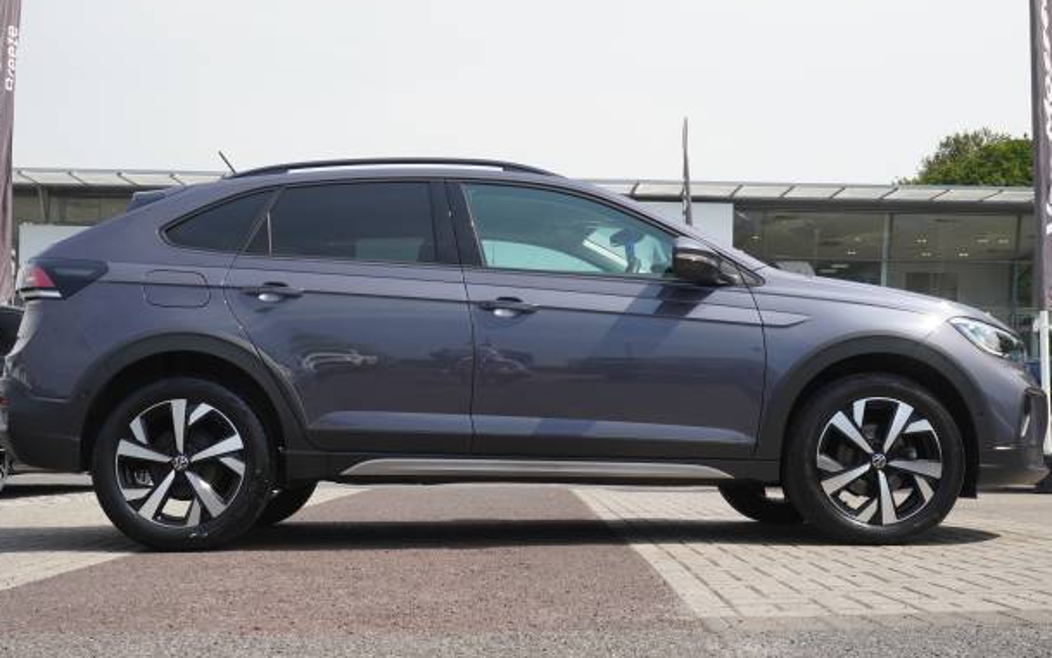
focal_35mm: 47
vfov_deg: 27.7
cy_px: 351
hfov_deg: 43.0
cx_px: 513
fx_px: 1335
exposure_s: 1/200
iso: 400
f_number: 9.5
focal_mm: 29
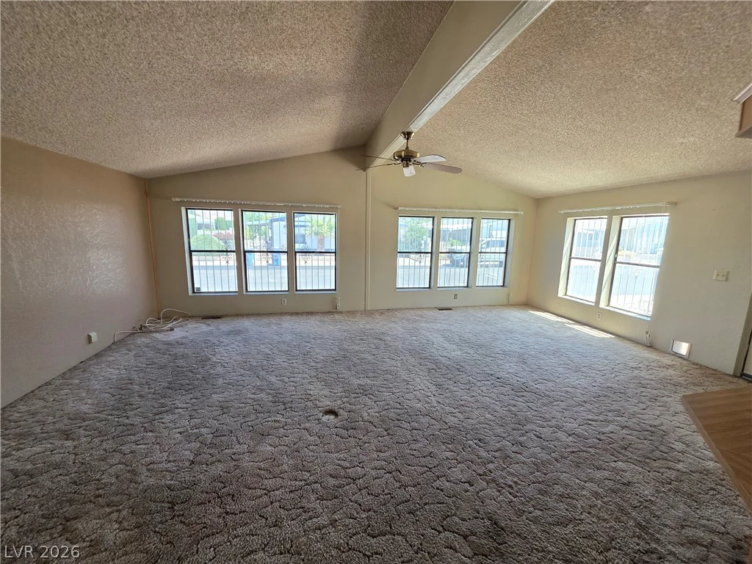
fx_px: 282
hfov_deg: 106.2
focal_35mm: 13
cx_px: 376
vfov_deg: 89.9
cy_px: 282
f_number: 1.9
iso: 100
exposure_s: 1/120
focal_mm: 2.2
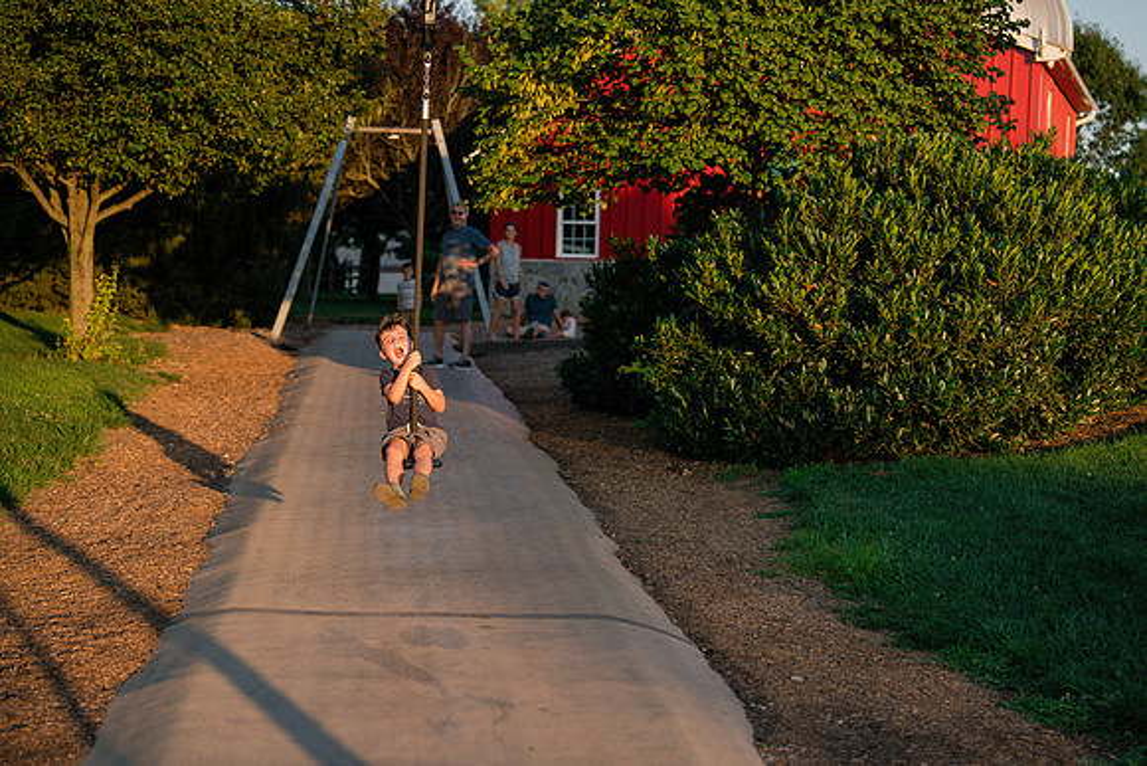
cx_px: 574
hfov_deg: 28.8
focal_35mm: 70
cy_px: 383
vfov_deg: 19.5
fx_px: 2231
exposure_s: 1/3200
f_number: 2.8
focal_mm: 70
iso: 320
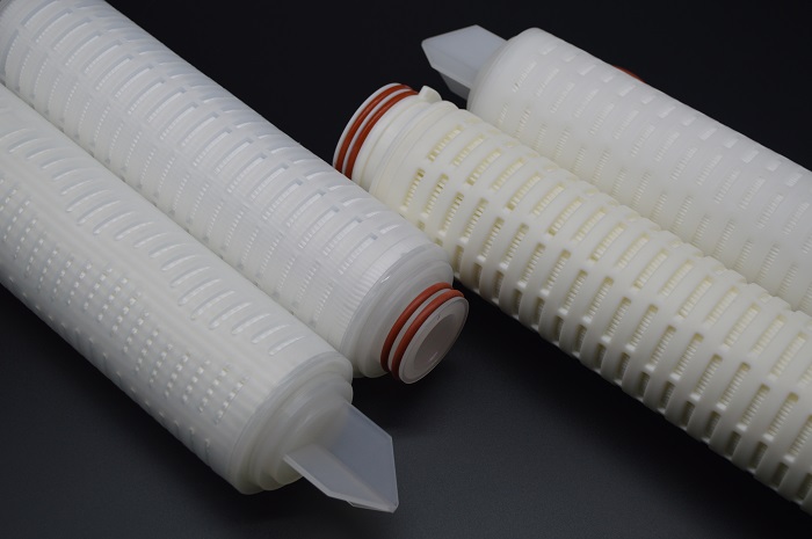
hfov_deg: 35.1
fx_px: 1284
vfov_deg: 23.7
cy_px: 270
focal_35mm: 57
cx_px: 406
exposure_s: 1/125
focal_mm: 38
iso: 160
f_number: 5.6
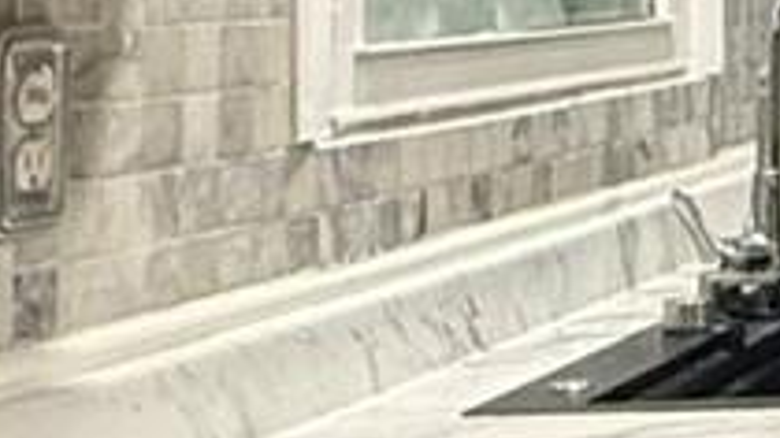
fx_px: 2399
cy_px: -63
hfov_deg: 13.7
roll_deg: -0.2
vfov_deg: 10.3
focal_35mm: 116
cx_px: 1835
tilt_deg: +0.6
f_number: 2.2
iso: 320
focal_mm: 2.22
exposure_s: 1/60
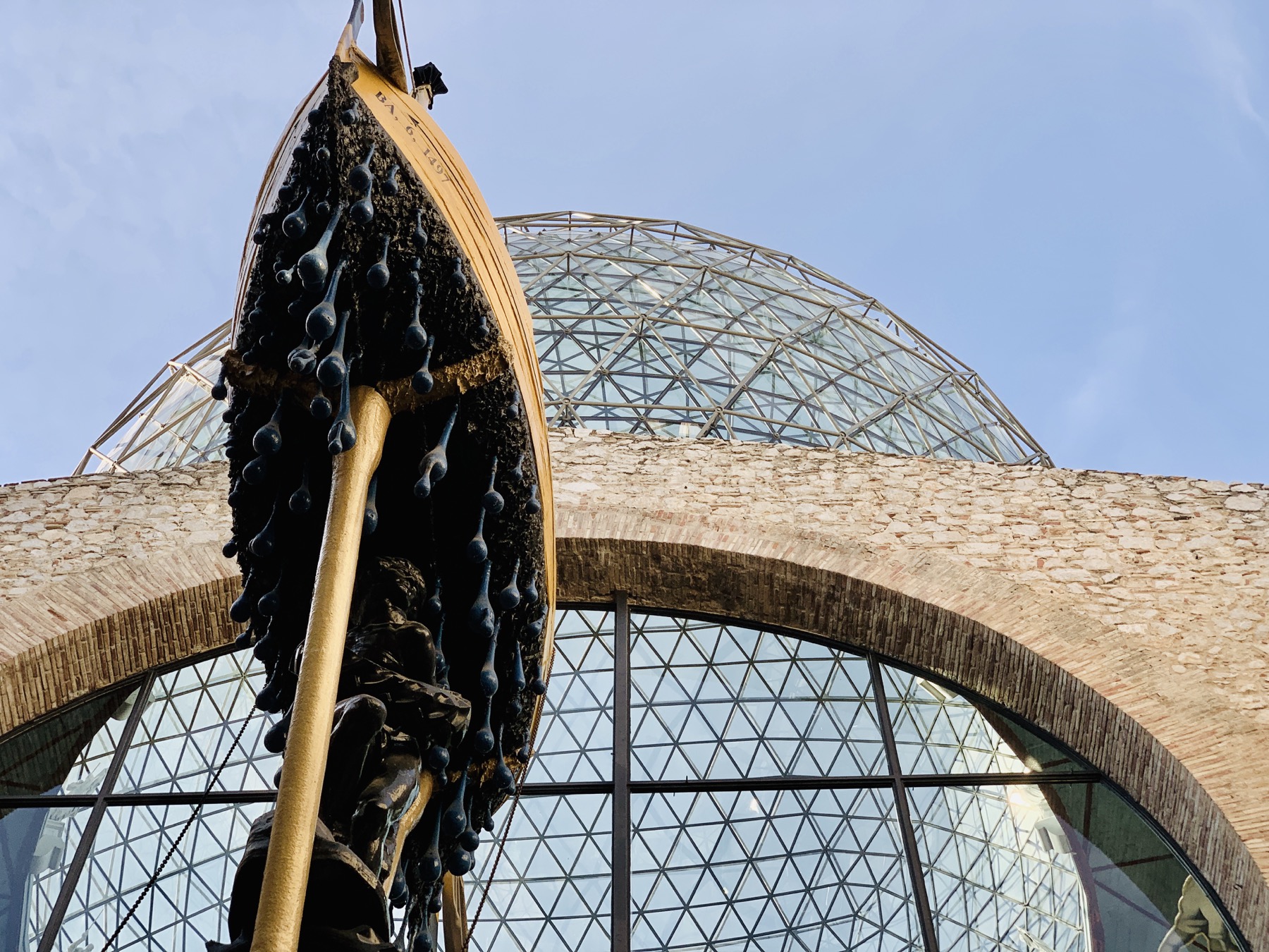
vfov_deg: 28.0
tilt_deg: +62.4
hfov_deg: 36.8
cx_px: 634
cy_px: 476
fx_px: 1906
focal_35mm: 52
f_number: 2.4
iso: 16
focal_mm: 6
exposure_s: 1/505
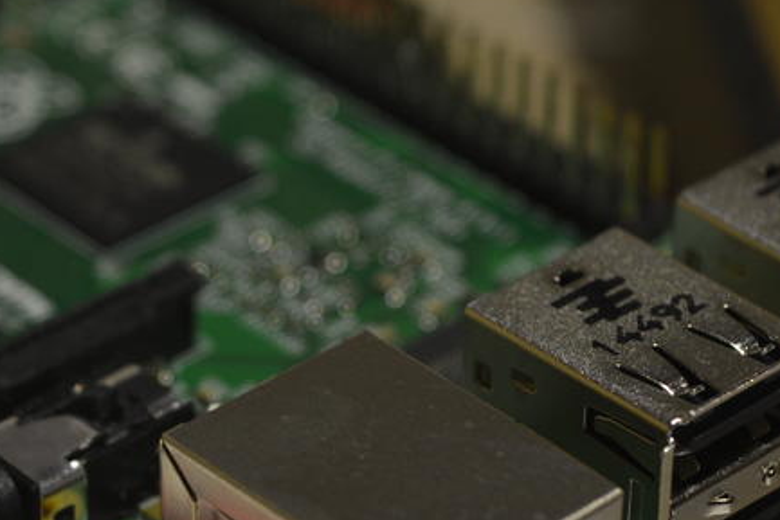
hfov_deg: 11.4
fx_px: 3901
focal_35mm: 180
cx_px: 371
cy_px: 289
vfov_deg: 7.6
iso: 400
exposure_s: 1/60
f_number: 5.6
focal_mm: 52
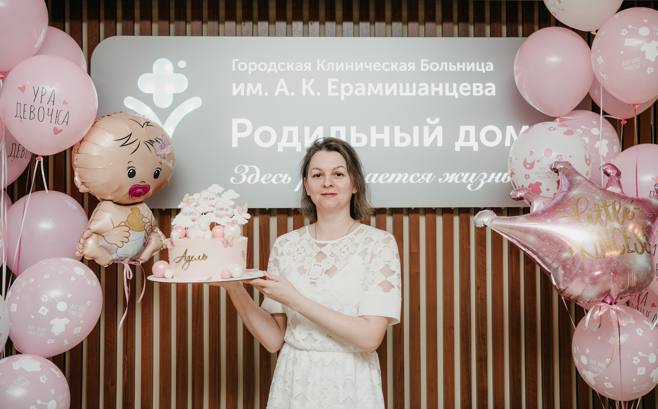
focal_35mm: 44
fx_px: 784
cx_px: 347
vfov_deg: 29.2
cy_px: 178
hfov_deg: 45.5
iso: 200
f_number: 4
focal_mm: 40
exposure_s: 1/160
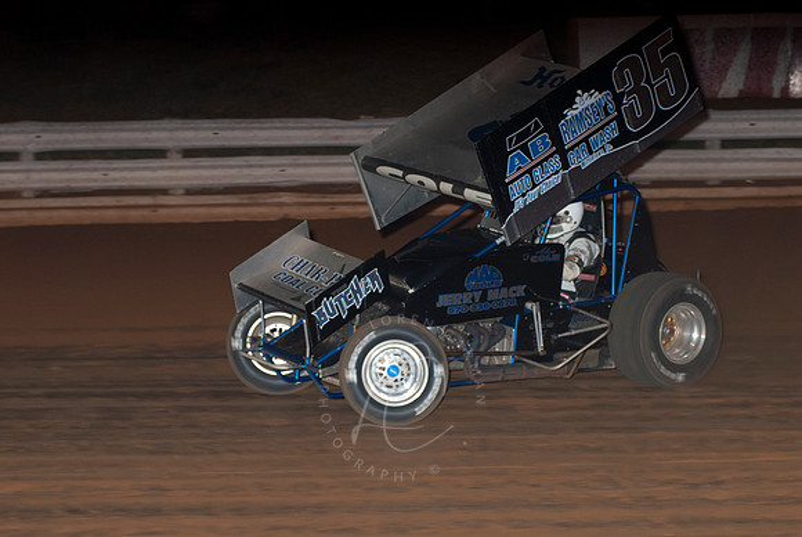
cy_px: 268
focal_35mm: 120
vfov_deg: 11.4
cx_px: 401
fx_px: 2676
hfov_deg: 17.0
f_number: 4
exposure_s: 1/400
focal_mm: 80
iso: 400
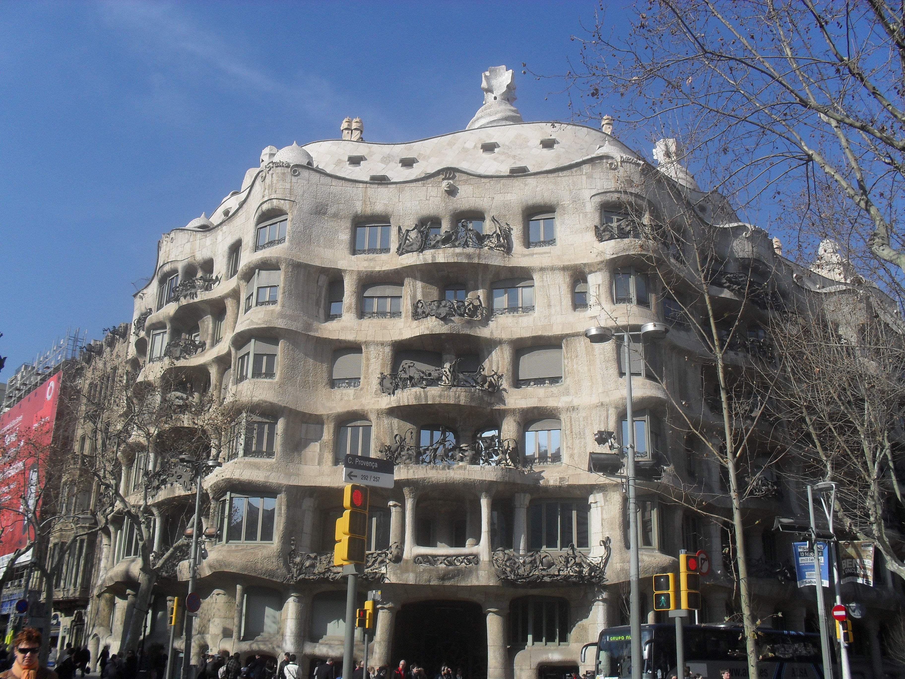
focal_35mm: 35
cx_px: 452
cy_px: 340
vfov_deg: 40.7
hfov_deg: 52.6
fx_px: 915
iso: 100
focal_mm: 6.3
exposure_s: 1/250
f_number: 8.4
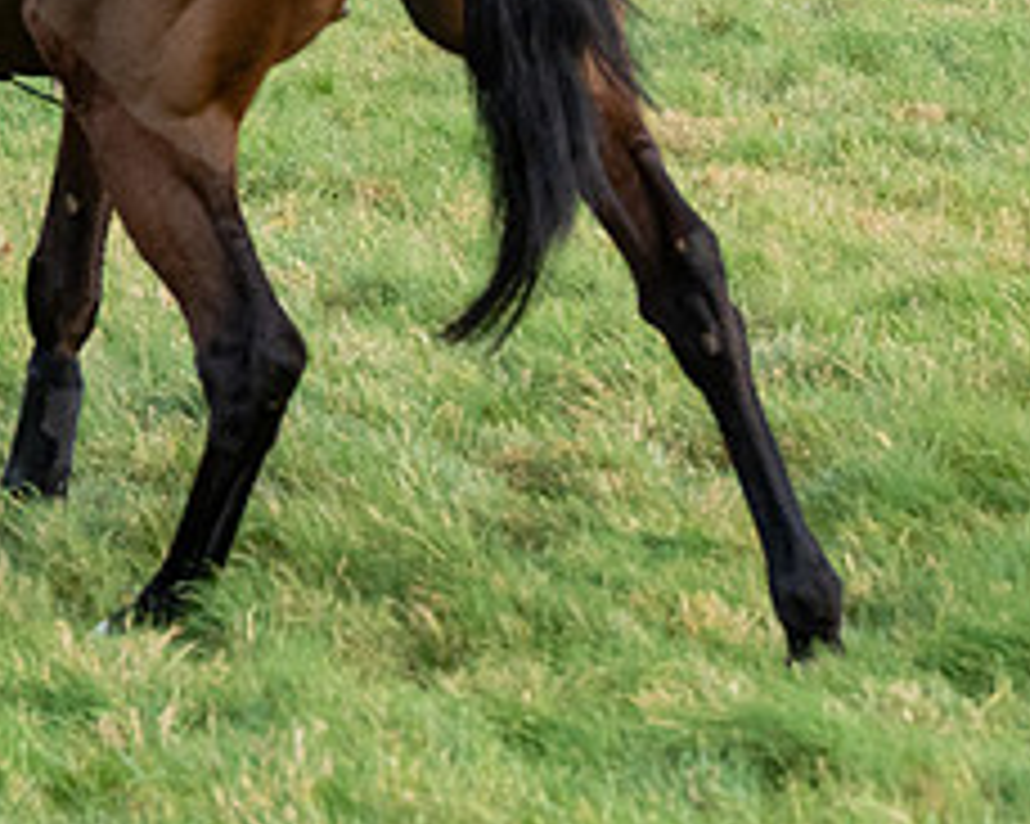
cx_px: 196
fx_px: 10269
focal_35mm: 337
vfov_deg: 4.6
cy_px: -137
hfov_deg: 5.7
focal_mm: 70
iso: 800
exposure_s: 1/1000
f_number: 5
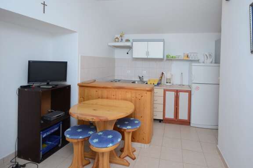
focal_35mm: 20
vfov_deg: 60.9
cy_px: 62
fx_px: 140
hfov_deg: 83.8
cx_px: 141
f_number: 4
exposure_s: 1/160
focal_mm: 10
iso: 500
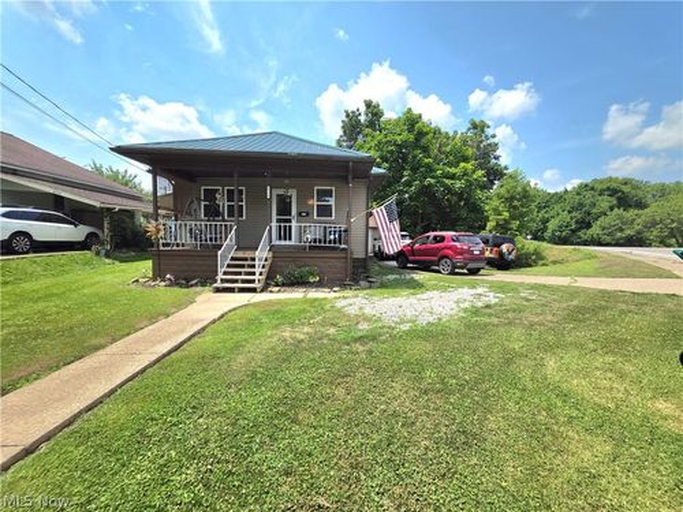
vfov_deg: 89.9
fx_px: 256
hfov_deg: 106.2
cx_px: 342
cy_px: 256
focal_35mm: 13
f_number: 1.9
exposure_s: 1/2500
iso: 40
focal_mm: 2.2
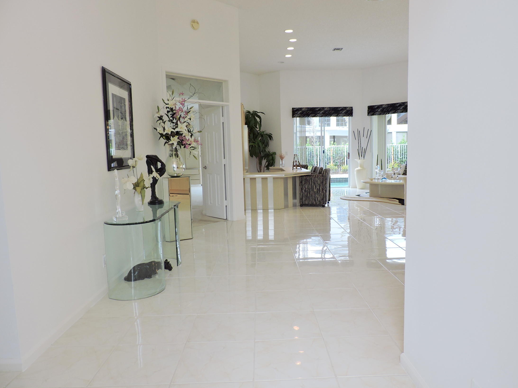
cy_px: 196
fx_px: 374
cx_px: 269
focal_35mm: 25
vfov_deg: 54.9
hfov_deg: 69.4
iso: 100
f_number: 3
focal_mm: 4.3
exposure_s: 1/50
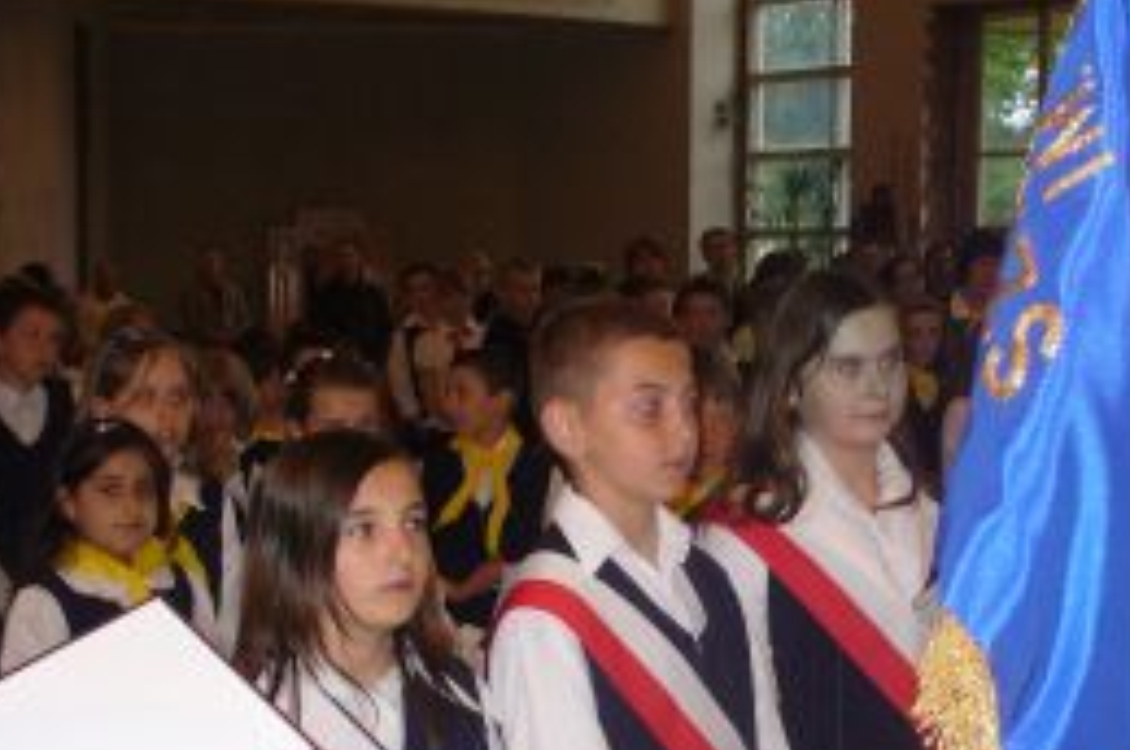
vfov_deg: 19.9
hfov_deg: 29.9
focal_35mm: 67
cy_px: 645
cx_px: 742
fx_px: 2100
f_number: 2.8
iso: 160
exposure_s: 1/30
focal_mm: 6.1
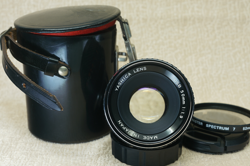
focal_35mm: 61
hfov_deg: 32.9
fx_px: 423
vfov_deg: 22.3
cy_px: 82
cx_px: 126
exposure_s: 1.3
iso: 100
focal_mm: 40
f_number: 9
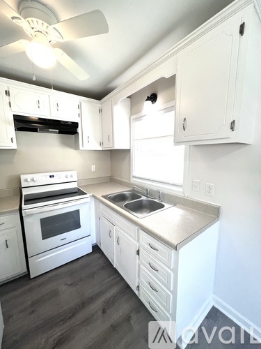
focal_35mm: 13
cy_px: 174
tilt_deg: -8.2
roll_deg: -0.1
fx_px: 131
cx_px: 130
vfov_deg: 106.2
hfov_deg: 89.9
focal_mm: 1.57
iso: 80
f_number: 1.8
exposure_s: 1/120
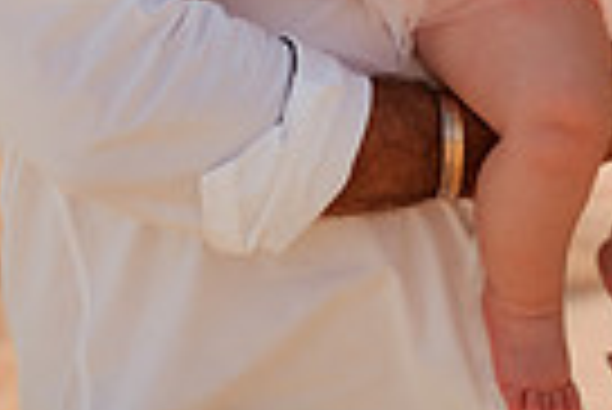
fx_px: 4203
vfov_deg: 5.5
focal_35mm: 247
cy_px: -304
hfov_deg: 8.3
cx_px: 536
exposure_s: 1/5000
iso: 100
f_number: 1.4
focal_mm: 58
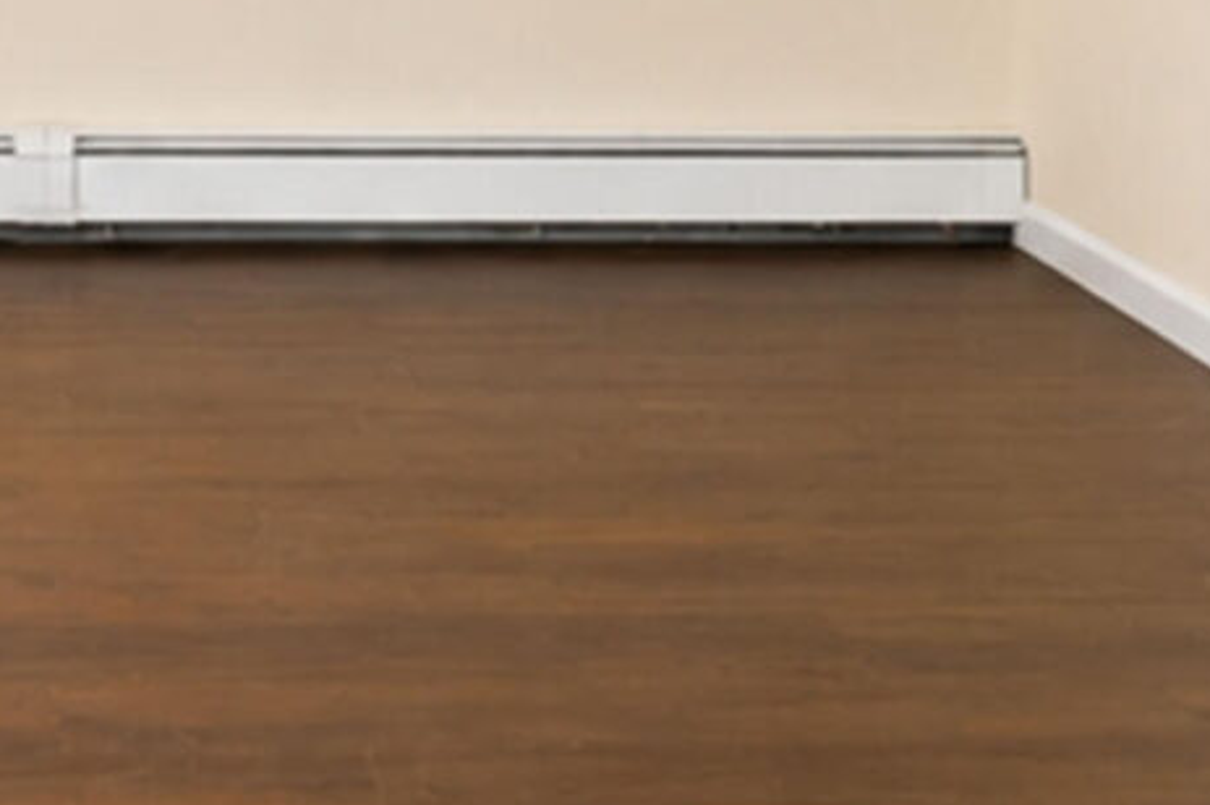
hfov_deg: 24.0
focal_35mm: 83
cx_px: 201
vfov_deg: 15.0
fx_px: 2788
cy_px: -487
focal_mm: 10
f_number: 10
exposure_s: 1/60
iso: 1250
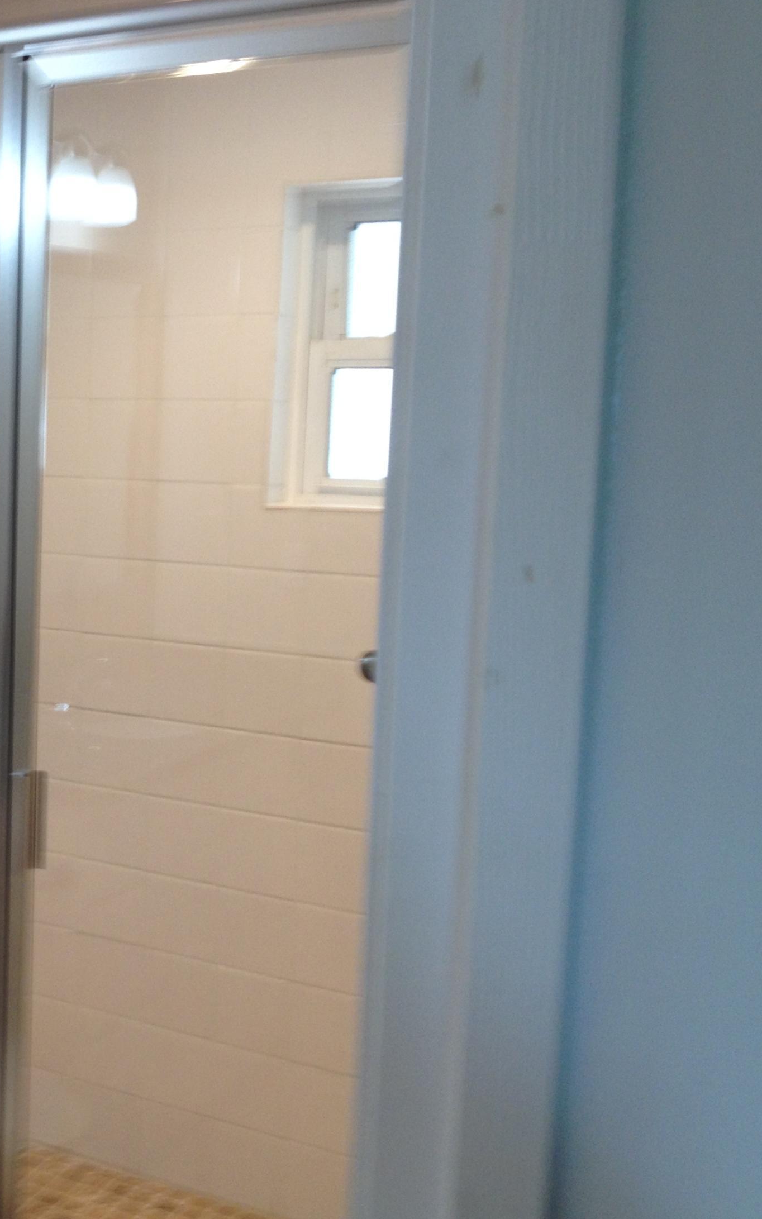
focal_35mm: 51
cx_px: -52
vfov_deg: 39.6
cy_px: 607
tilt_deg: -7.7
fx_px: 1694
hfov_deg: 23.9
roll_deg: -1.3
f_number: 2.4
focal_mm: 4.28
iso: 64
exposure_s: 1/20
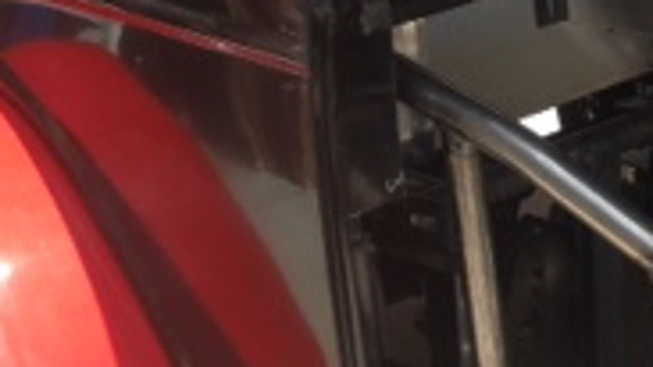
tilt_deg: -20.8
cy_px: 264
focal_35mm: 126
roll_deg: +3.5
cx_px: 671
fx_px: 2182
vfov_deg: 9.6
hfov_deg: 16.6
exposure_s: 1/610
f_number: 2.4
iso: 50
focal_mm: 4.12
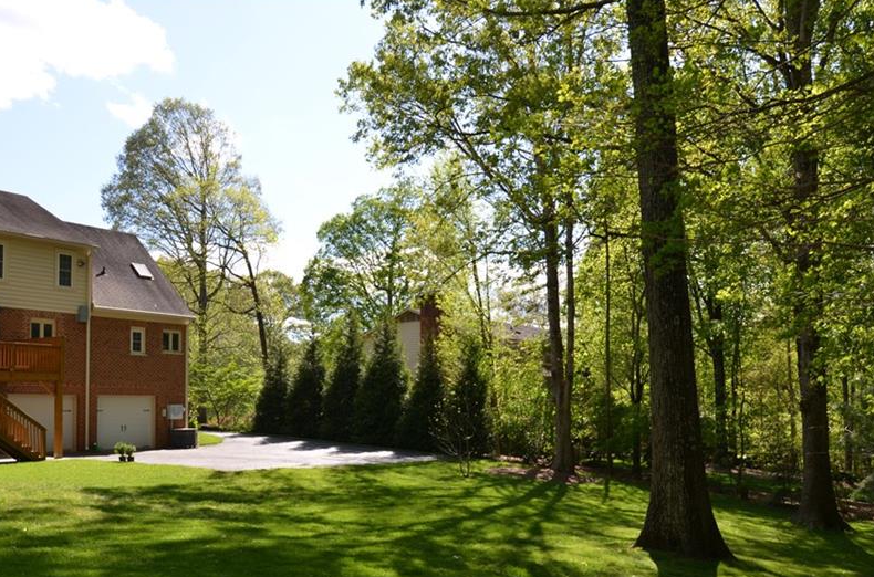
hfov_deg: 54.5
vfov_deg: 37.4
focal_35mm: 35
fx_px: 847
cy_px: 365
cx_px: 455
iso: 100
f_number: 4.5
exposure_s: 1/250
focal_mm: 18
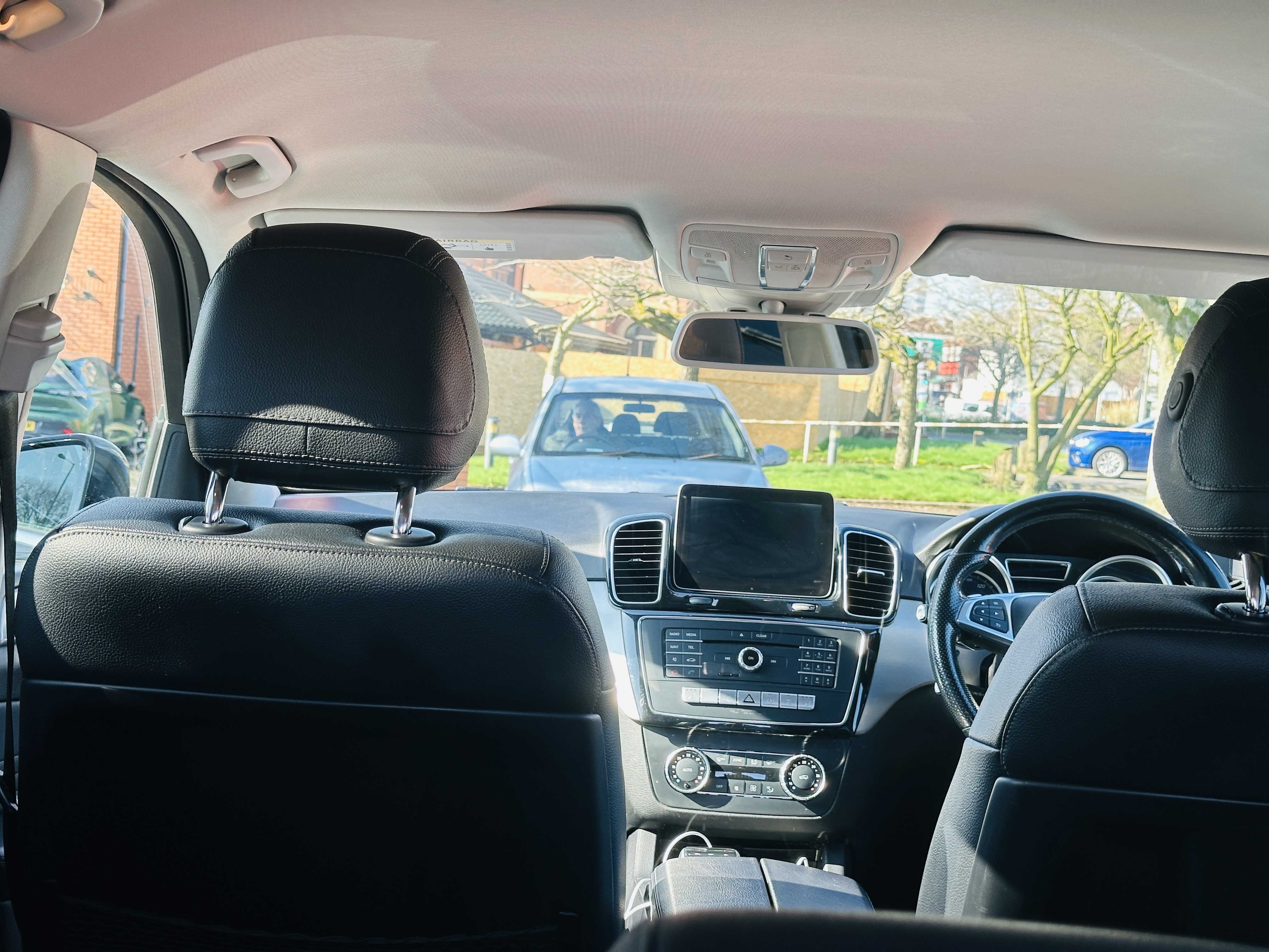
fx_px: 1760
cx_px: 634
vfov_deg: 30.3
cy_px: 476
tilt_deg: -2.8
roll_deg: -5.1
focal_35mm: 48
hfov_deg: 39.7
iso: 50
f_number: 1.78
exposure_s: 1/141
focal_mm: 6.86
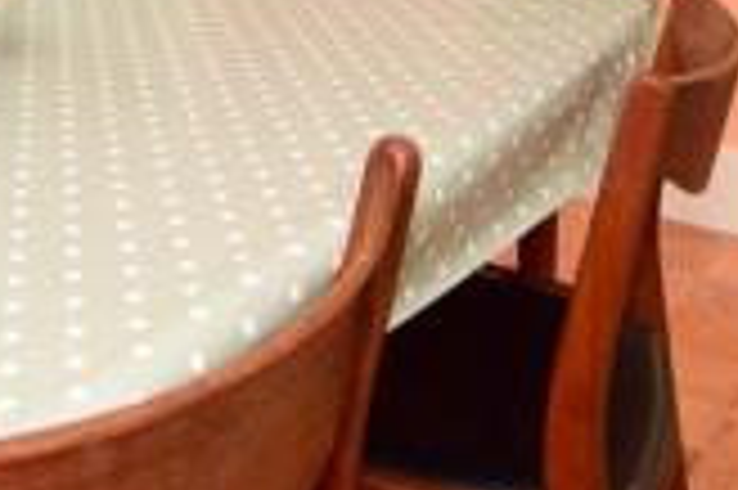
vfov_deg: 19.0
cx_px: 117
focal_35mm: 60
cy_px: -303
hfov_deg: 32.3
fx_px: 1229
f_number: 7.1
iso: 400
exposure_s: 1/20
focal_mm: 10
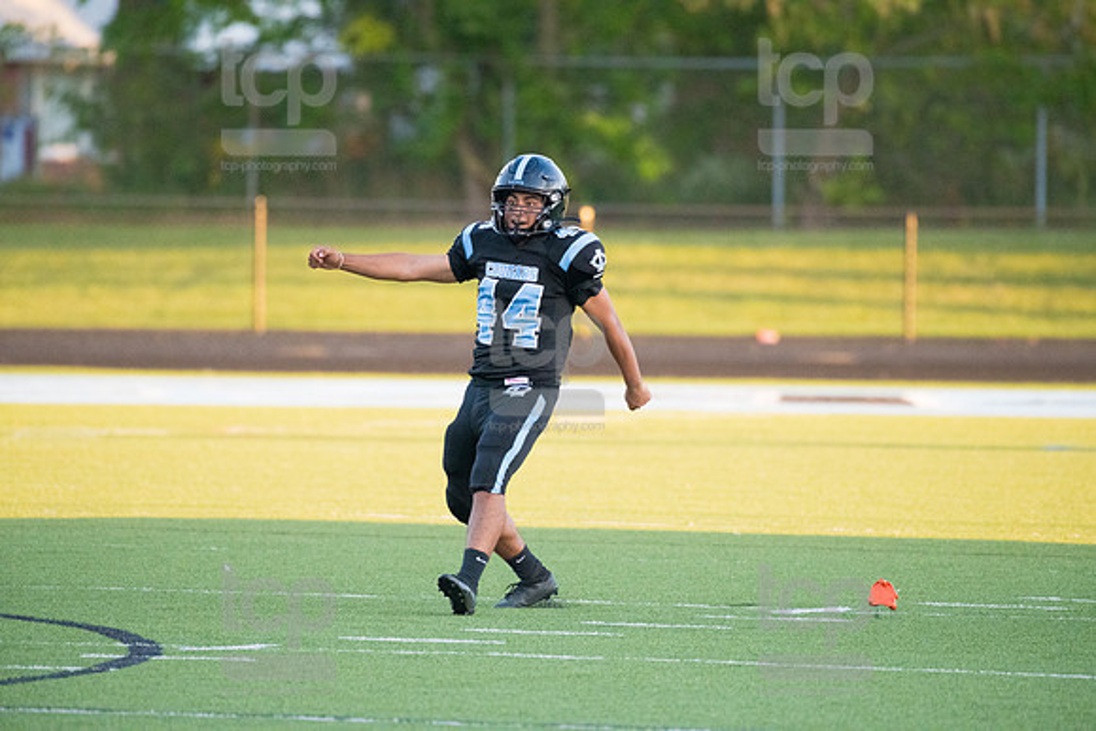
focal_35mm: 440
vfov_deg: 3.1
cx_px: 548
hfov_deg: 4.7
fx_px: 13398
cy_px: 366
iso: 4000
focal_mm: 440
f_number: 5.6
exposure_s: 1/2000
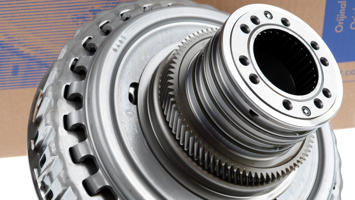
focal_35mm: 54
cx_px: 178
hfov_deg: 38.5
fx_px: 508
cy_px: 119
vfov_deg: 22.2
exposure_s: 1/60
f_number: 3.2
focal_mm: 8.7
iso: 125
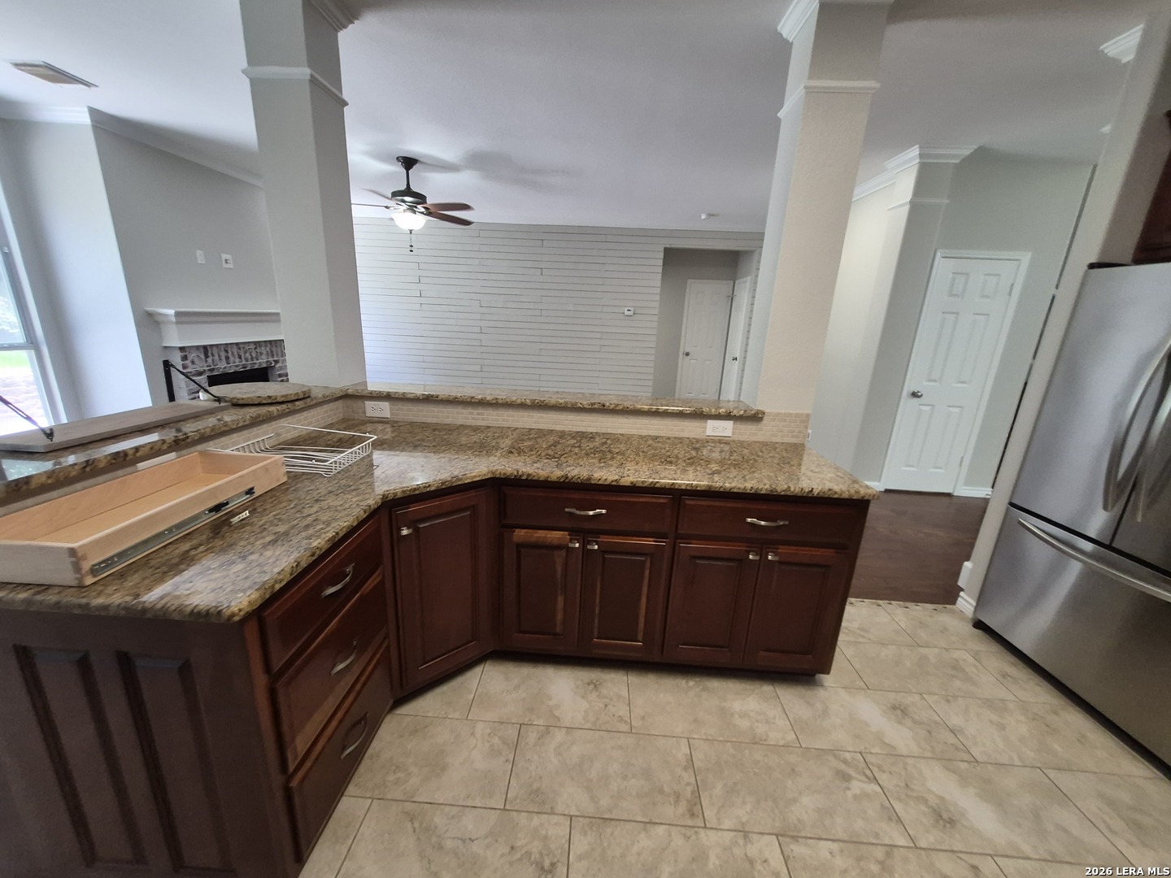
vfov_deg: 89.9
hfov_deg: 106.2
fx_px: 440
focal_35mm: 13
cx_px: 586
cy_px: 439
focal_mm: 1.74
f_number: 2.2
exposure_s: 1/60
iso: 320
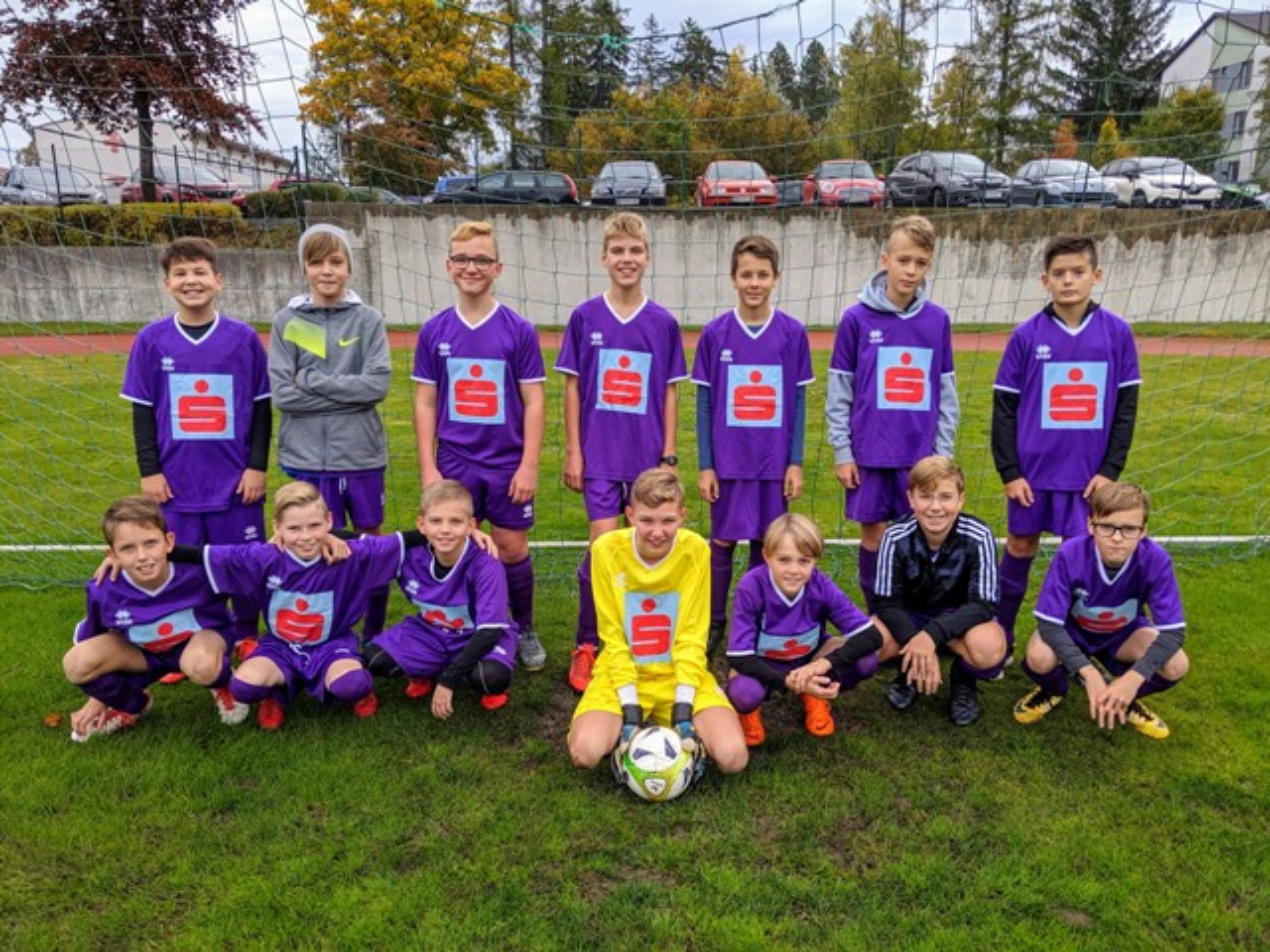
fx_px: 991
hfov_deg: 65.3
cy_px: 476
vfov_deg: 51.4
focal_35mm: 27
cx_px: 635
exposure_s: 1/331
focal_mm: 4.44
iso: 47
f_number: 1.8
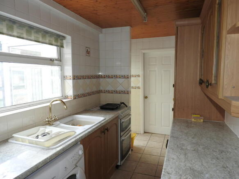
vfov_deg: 56.8
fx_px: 166
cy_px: 90
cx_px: 120
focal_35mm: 24
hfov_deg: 71.6
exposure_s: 1/30
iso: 100
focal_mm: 4.3
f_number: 3.3
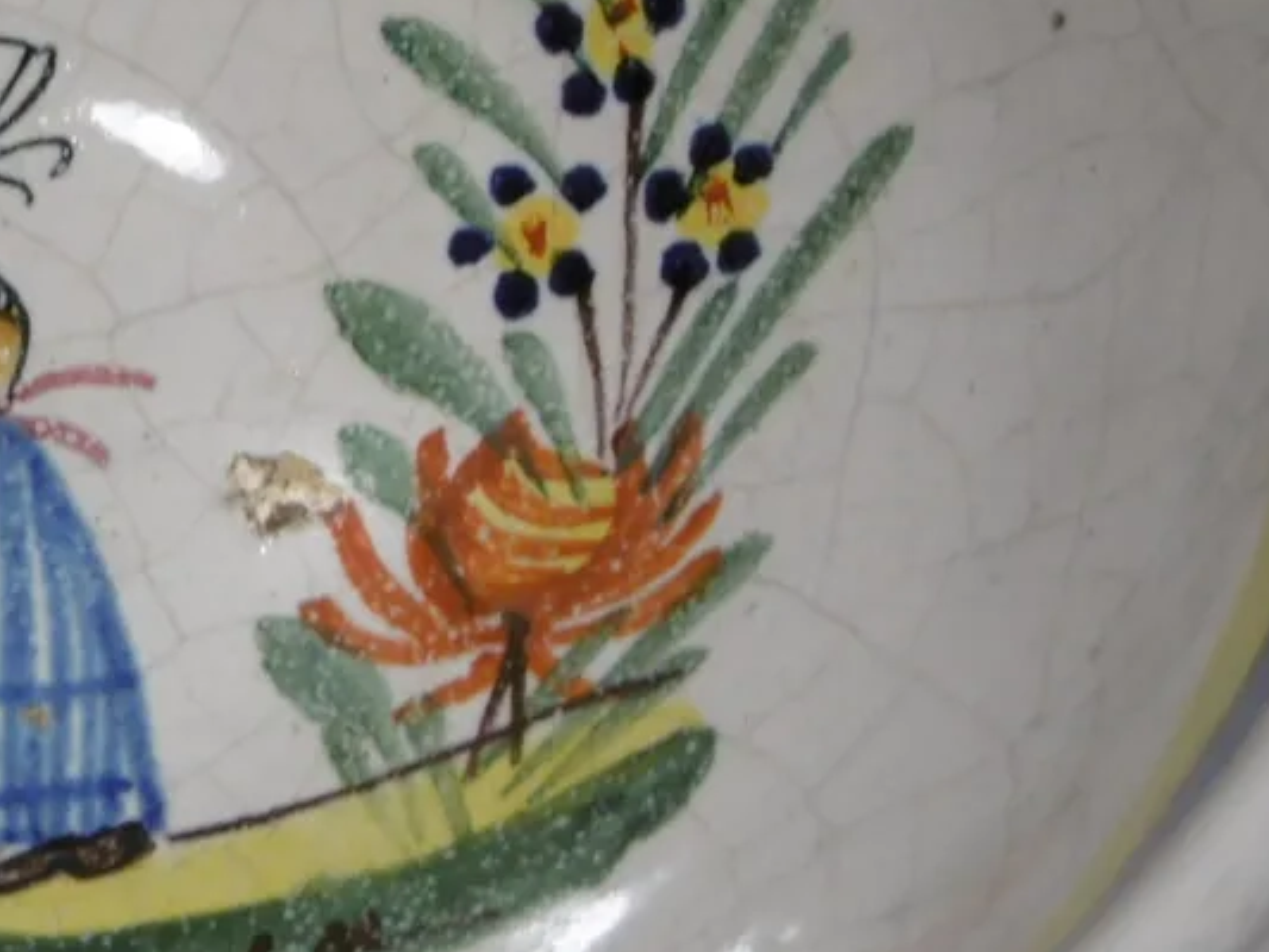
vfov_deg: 11.4
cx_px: -162
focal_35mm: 129
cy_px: 145
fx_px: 4730
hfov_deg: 14.9
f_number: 3.8
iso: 100
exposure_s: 1/20
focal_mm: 7.7
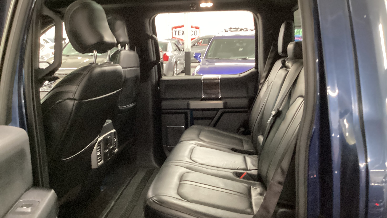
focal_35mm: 34
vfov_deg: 34.6
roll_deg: -0.4
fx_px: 349
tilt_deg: -16.8
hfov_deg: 58.0
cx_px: 195
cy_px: 127
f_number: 2.4
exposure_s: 1/25
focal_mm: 3.3
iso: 640
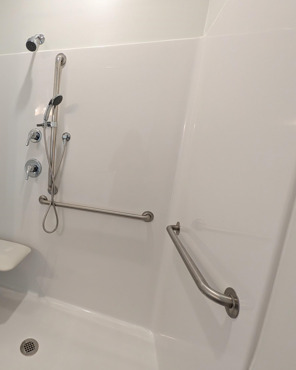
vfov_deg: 93.1
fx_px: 175
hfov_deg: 73.2
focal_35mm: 16
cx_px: 65
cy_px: 187
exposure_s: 1/120
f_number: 1.7
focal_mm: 2.02
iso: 194
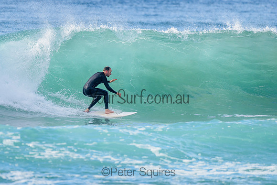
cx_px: 107
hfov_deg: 3.4
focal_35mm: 613
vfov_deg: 2.2
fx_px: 4719
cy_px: 78
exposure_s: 1/2000
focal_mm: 500
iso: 450
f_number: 5.6
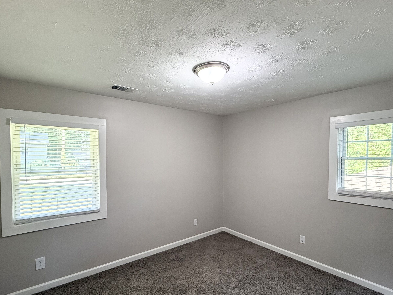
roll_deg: -0.3
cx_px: 194
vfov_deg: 71.4
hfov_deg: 87.7
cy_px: 163
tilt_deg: -0.9
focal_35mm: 18
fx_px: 204
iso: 500
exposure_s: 1/120
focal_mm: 2.22
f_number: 2.2
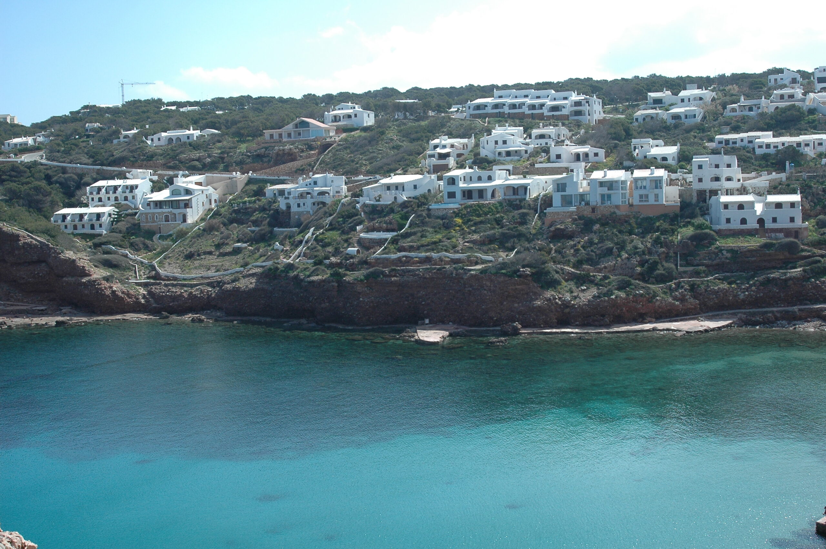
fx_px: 963
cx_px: 413
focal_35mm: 42
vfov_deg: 31.8
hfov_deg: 46.4
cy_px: 274
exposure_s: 1/400
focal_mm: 28
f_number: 10
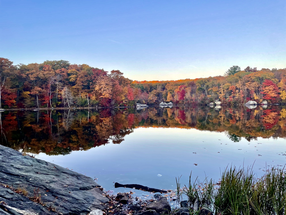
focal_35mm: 26
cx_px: 143
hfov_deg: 67.3
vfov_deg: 53.1
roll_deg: +1.4
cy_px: 108
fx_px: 215
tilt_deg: -0.6
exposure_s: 1/292
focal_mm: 4.2
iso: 32
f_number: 1.6
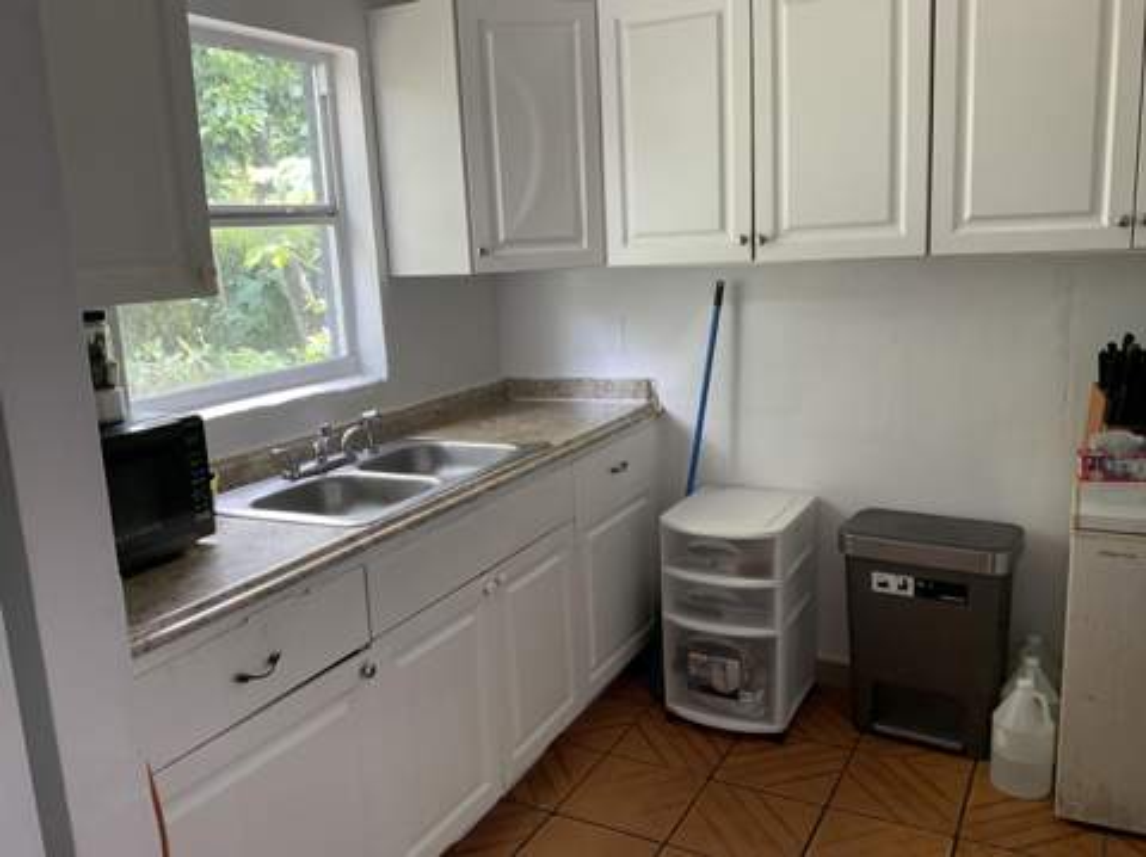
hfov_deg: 61.7
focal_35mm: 29
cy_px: 428
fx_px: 959
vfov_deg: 48.2
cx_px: 573
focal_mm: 3
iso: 80
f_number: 1.8
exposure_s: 1/60
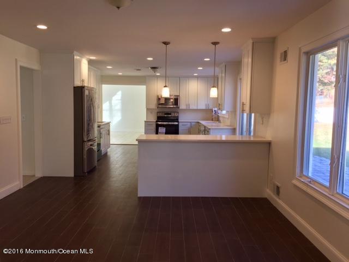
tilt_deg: -5.2
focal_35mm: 29
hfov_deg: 61.7
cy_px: 131
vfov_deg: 48.2
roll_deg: -1.5
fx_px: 292
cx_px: 174
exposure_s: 1/40
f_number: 2.2
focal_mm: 4.15
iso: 32
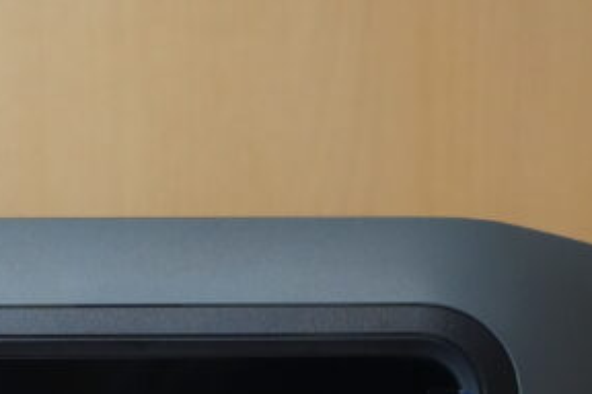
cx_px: -113
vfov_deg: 5.5
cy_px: 631
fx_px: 4094
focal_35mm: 249
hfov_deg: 8.2
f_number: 5.6
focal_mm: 70
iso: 3200
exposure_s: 1/125
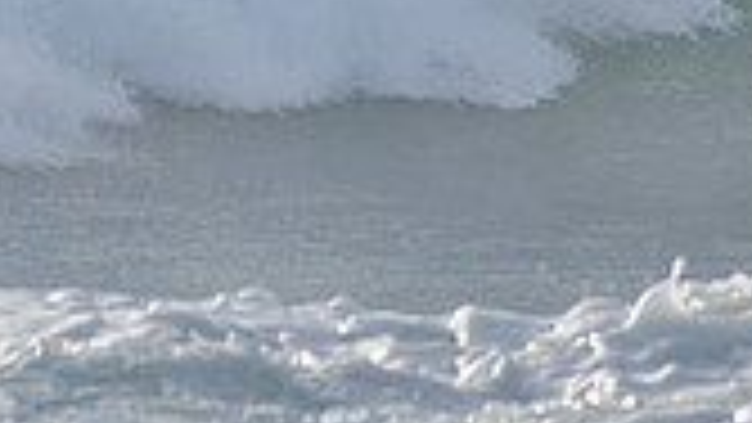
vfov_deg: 0.5
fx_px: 44513
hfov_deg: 1.0
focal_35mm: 2232
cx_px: 896
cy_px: -450
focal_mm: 500
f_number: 5.6
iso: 250
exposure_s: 1/2000
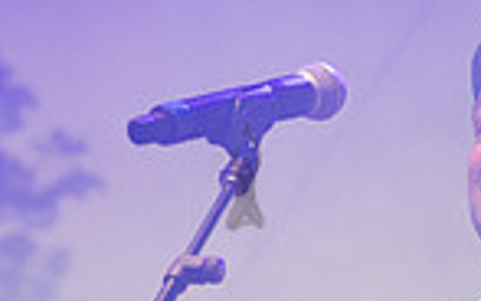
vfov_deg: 4.5
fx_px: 3803
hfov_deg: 7.2
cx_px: 286
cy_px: 539
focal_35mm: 290
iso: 3200
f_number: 3.5
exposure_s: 1/1000
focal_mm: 69
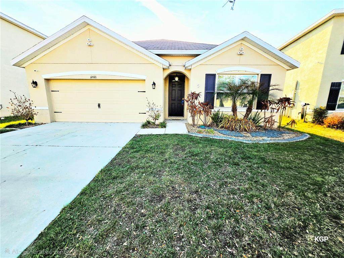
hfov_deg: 106.2
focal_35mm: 13
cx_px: 172
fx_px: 129
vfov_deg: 89.9
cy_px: 129
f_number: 2.2
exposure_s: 1/667
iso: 25
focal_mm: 1.7
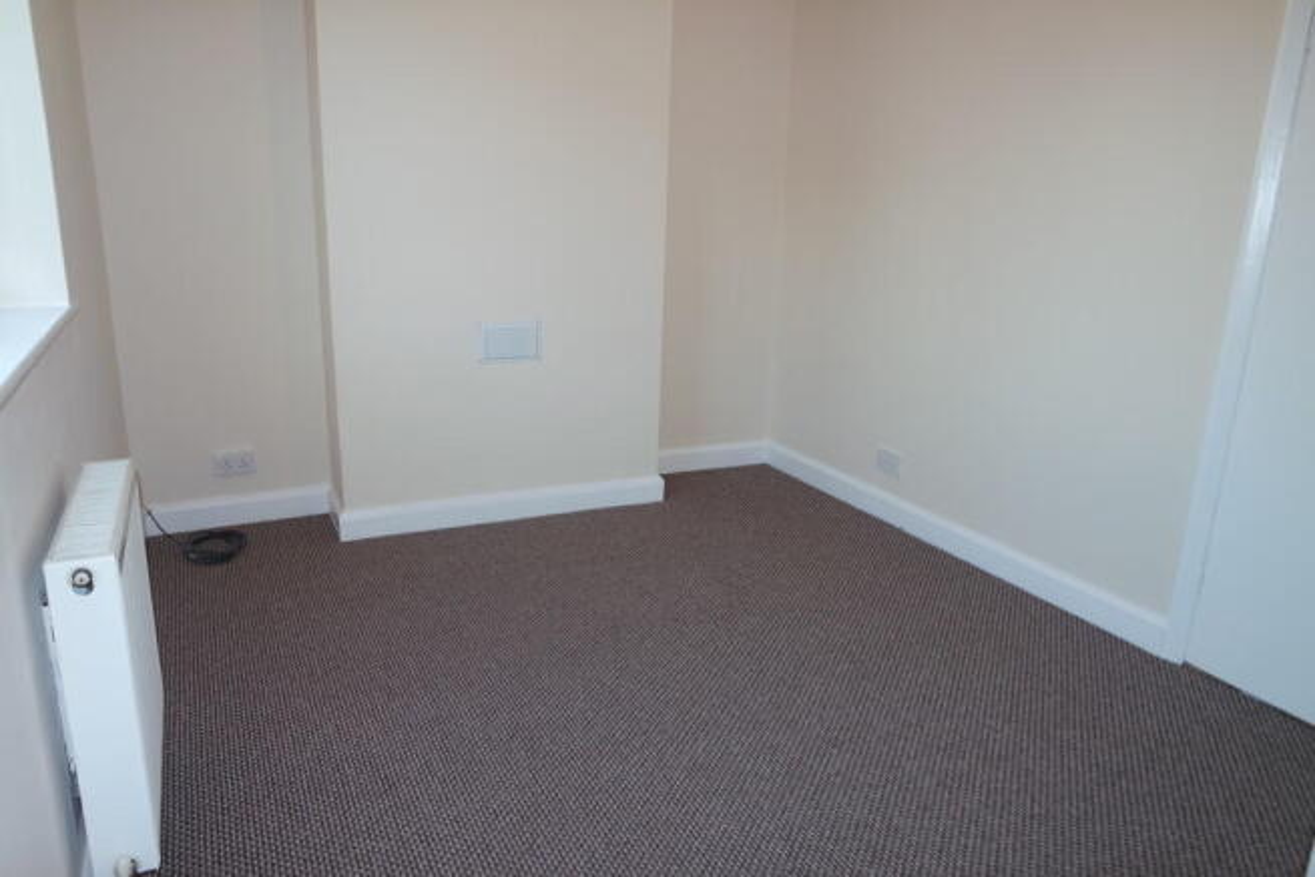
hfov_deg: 73.7
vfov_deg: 53.2
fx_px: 877
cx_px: 658
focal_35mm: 24
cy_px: 438
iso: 400
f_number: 3.5
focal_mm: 16
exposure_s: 1/30
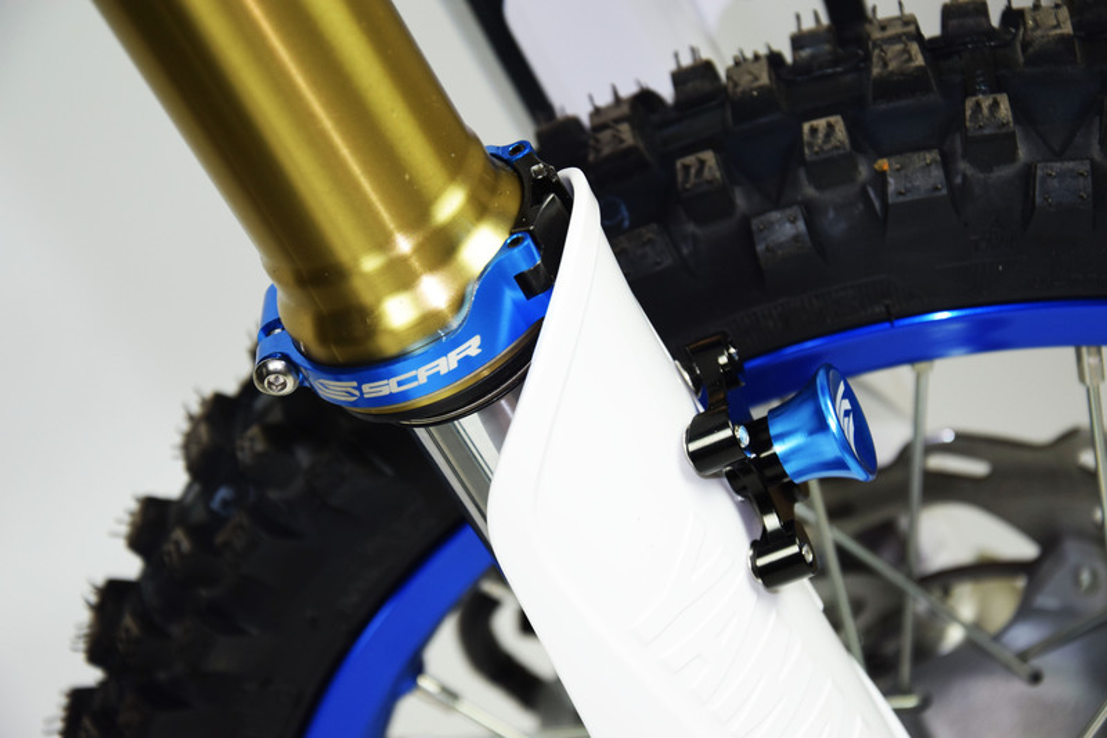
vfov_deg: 11.4
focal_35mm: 120
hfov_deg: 17.1
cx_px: 554
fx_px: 3689
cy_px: 369
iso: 560
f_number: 5.6
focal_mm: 80
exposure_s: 1/125
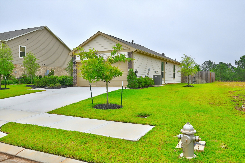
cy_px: 82
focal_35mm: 30
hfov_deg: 62.0
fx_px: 204
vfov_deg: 43.5
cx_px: 122
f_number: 8
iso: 400
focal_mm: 30
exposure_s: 1/320
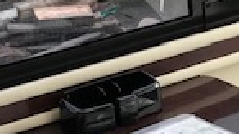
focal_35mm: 134
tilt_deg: -31.0
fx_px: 849
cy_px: 176
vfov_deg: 8.9
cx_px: 170
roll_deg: +4.3
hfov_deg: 16.0
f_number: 1.8
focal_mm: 3.99
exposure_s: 1/120
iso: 20
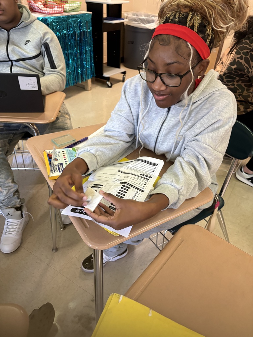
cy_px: 168
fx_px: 253
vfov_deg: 67.3
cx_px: 126
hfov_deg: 53.1
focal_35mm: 26
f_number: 1.6
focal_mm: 5.96
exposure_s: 1/60
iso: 400
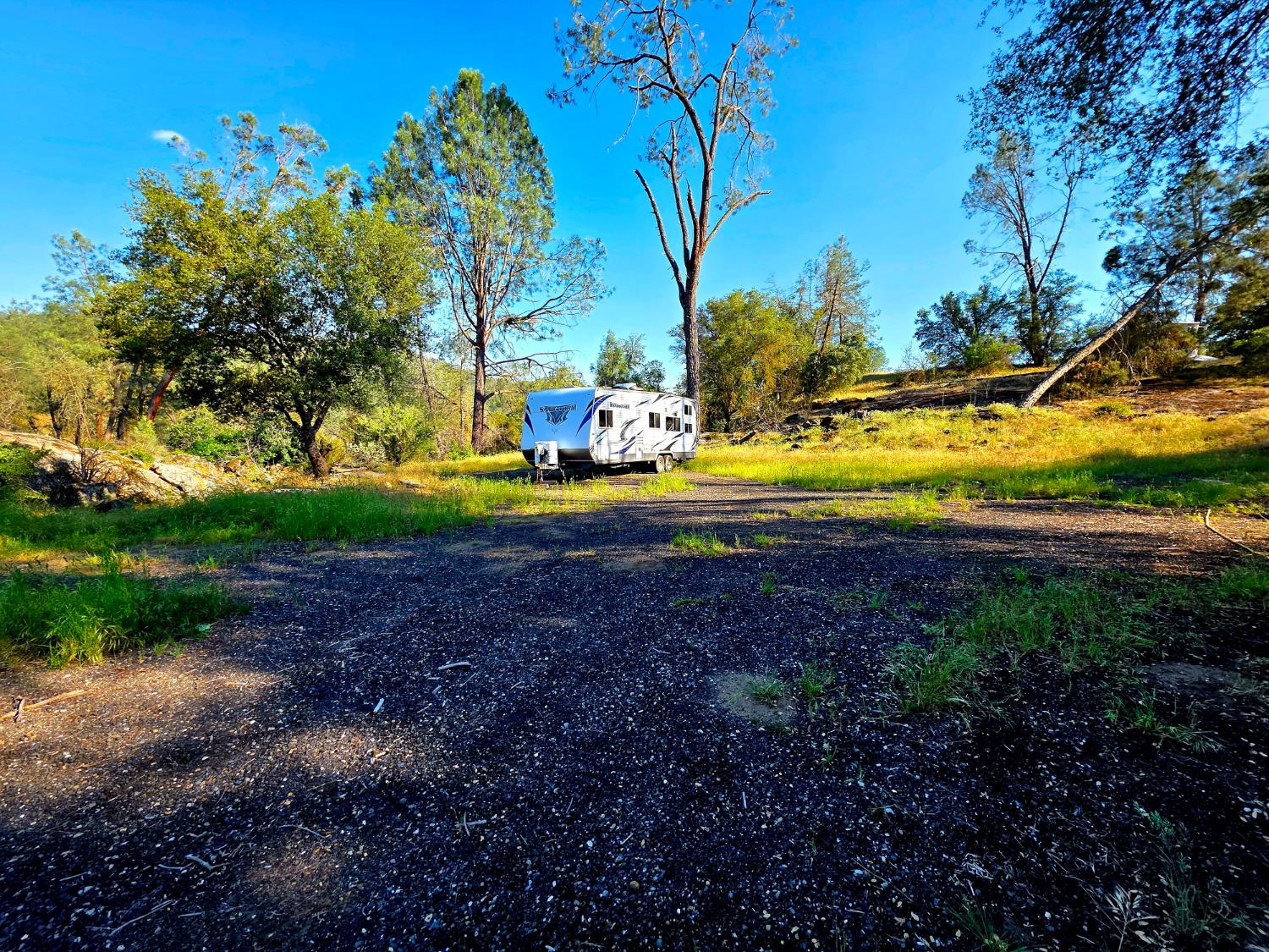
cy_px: 476
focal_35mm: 13
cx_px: 634
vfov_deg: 89.9
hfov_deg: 106.2
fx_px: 477
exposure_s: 1/769
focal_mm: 2.2
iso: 40
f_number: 1.9
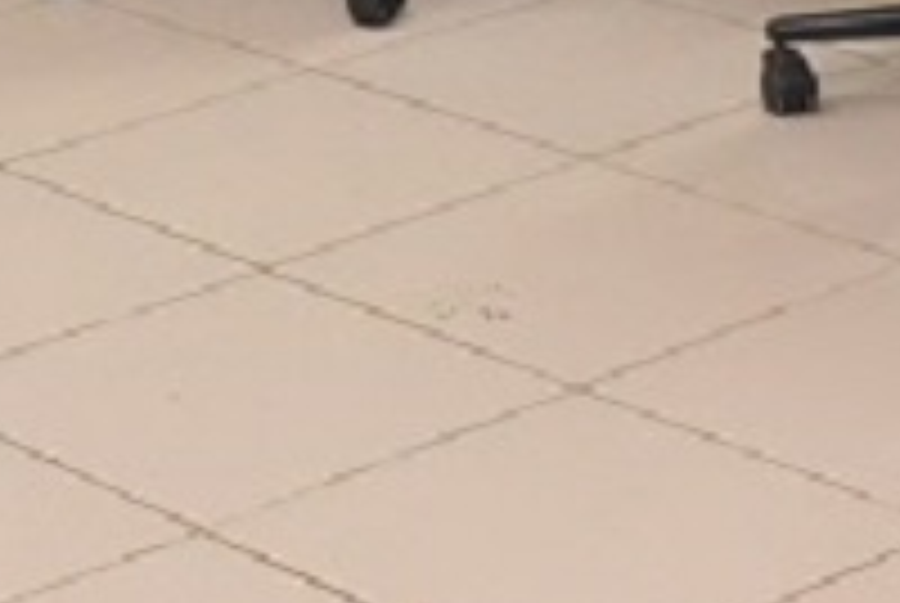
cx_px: 0
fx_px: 4306
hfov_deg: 11.8
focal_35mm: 172
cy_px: -1276
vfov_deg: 7.1
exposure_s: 1/60
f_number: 4
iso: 800
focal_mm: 18
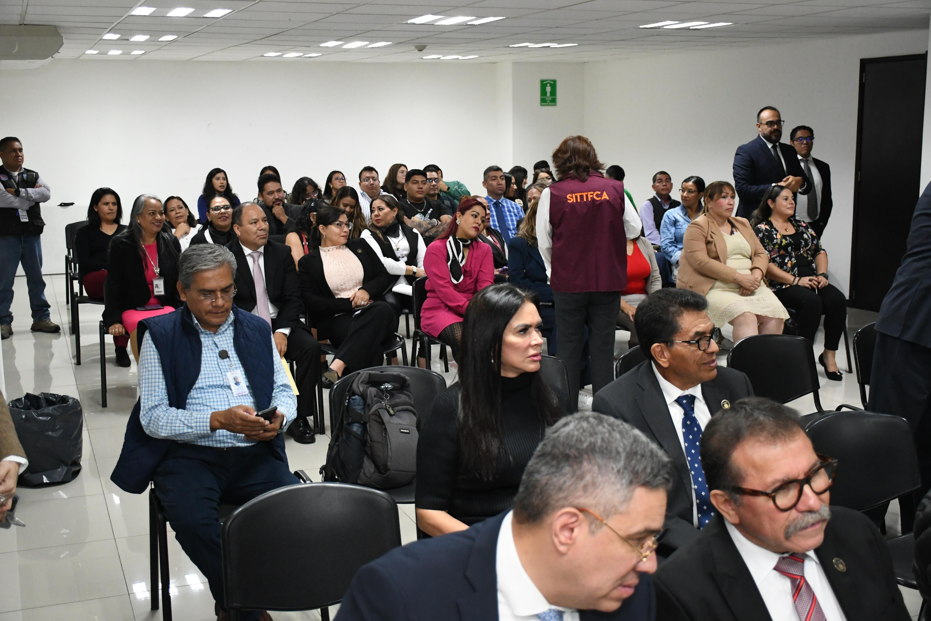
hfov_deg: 48.5
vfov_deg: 33.4
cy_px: 310
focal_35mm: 40
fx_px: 1034
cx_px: 466
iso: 3200
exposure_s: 1/100
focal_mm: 27
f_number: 4
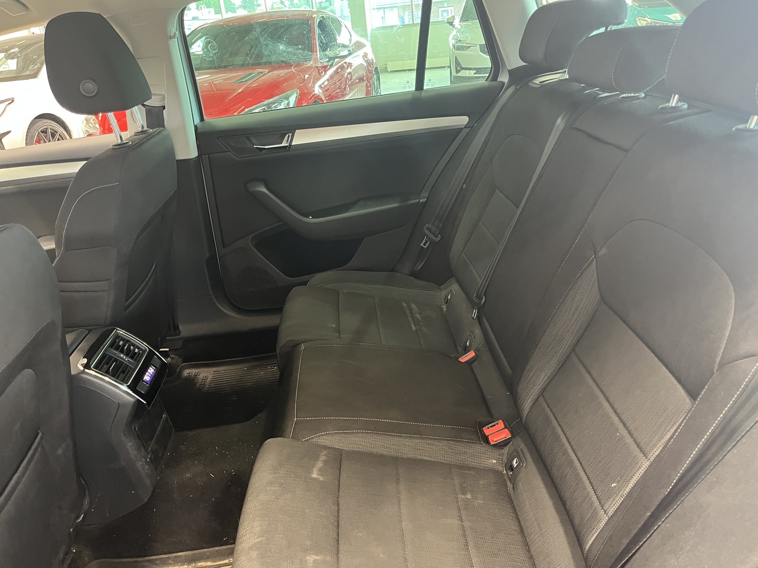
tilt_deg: -25.5
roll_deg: +6.4
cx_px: 379
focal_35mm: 26
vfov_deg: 53.1
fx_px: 569
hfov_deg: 67.3
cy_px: 284
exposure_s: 1/33
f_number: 1.6
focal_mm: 5.1
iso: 500
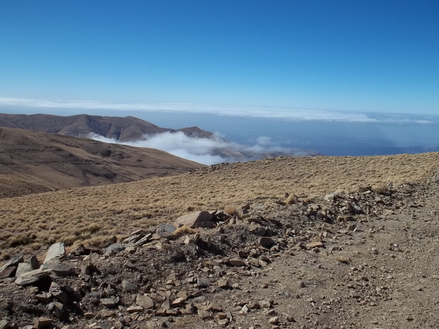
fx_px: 419
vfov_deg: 42.9
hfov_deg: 55.4
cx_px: 220
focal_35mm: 33
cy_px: 164
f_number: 8
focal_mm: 5.9
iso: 64
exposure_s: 1/250
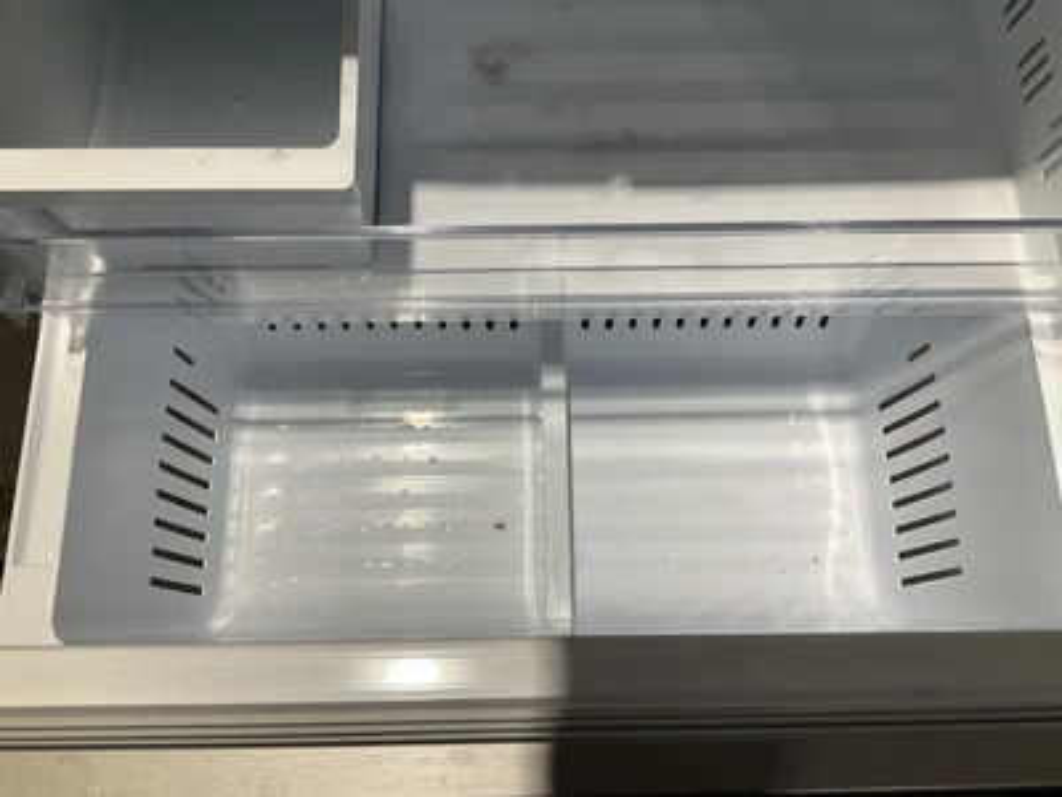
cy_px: 398
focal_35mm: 29
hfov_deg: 61.7
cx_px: 531
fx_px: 890
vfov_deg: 48.2
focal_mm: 3
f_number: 1.8
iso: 40
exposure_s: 1/122
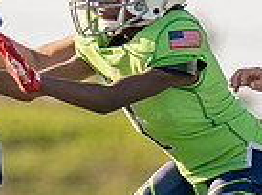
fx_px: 19121
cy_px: 138
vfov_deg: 0.6
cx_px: -220
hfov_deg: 0.8
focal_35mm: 2533
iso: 160
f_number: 4
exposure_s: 1/1000
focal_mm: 280
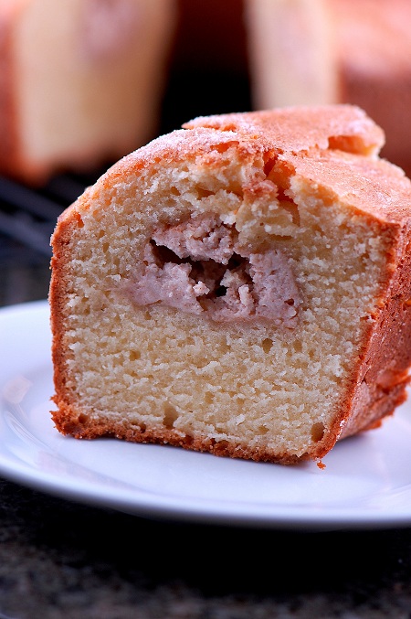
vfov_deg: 13.1
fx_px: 2703
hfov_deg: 8.7
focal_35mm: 158
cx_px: 206
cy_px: 310
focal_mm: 105
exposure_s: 1/160
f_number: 3.2
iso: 200
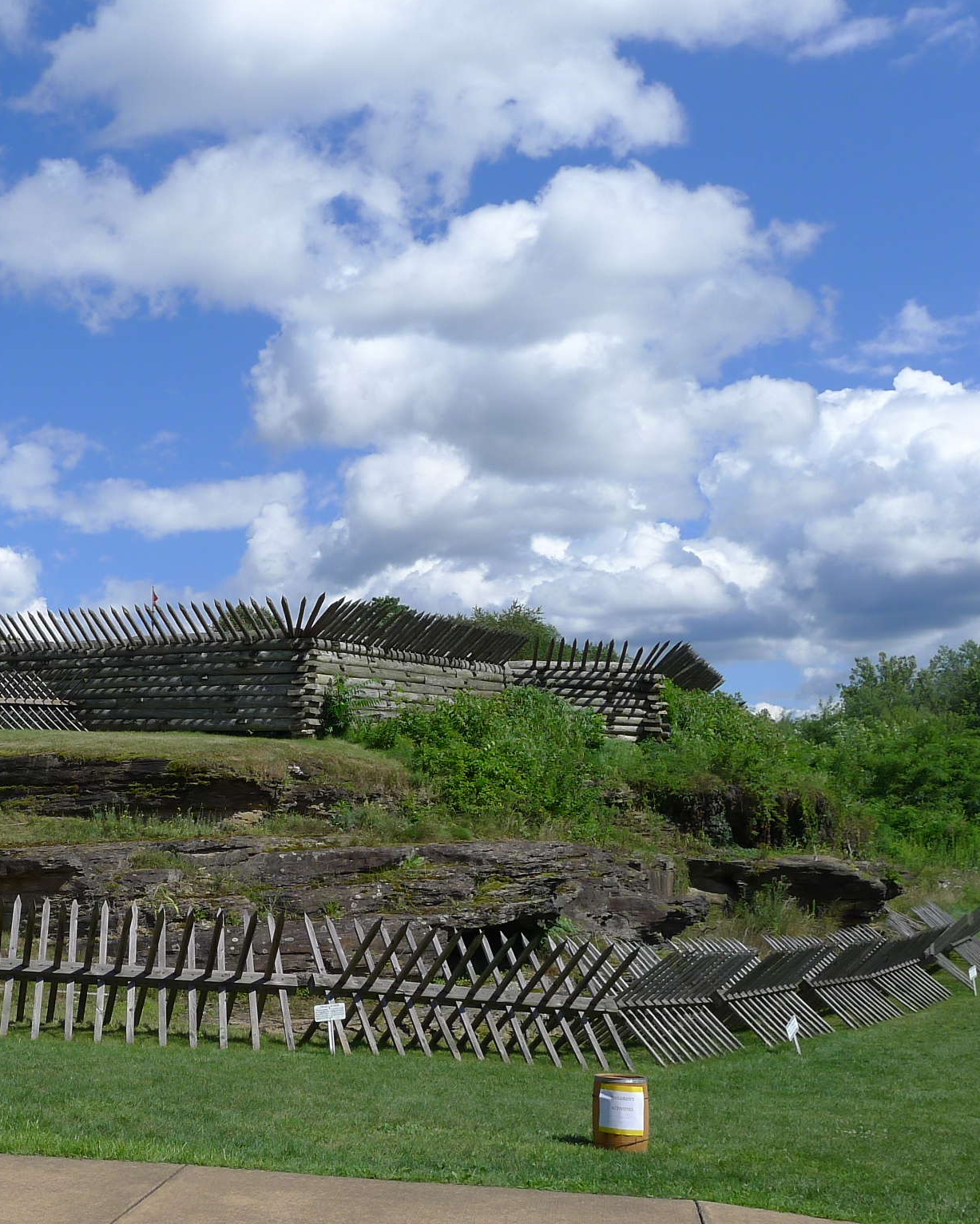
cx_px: 157
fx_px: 1414
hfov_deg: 36.5
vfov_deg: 46.7
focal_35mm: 39
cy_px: 703
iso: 80
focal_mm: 5.1
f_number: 4
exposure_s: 1/800
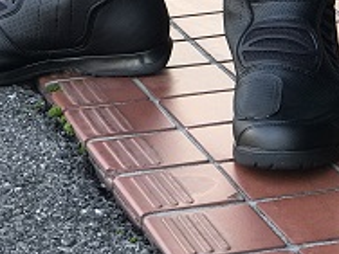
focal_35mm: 159
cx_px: 95
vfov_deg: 9.2
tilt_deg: -11.4
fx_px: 1557
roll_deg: +0.7
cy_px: -63
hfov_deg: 12.4
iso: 40
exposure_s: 1/120
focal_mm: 6.6
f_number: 2.8
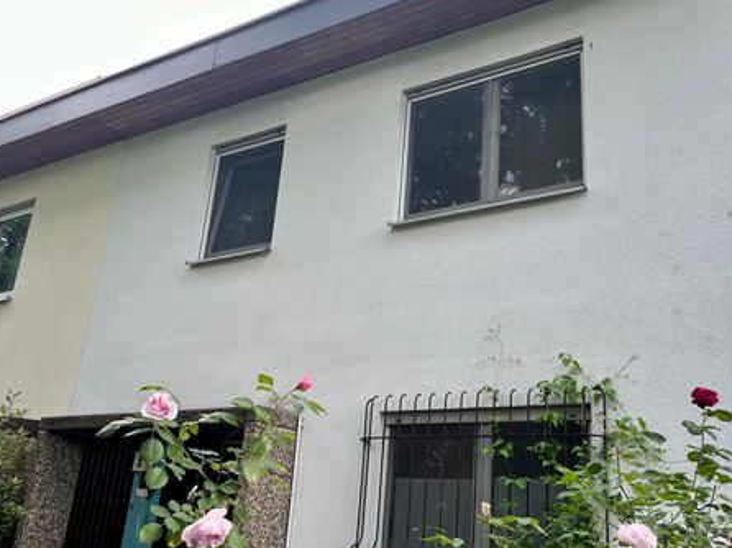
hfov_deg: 52.5
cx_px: 415
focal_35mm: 35
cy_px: 277
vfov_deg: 40.7
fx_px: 740
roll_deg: -4.2
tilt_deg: +19.2
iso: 50
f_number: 1.6
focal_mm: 5.1
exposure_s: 1/350
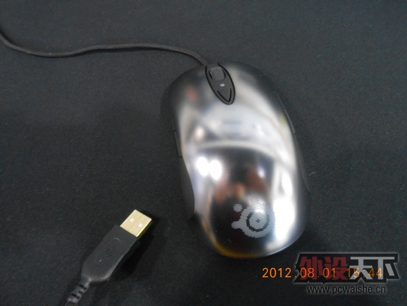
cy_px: 153
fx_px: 306
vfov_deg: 53.1
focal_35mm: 26
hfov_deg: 67.3
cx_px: 204
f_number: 3.5
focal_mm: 4.6
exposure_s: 1/3
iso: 400
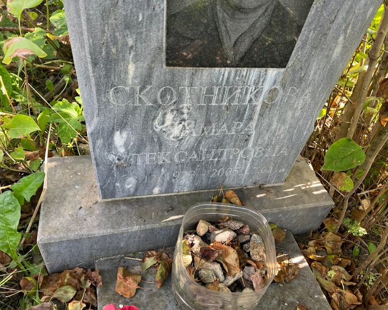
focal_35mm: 28
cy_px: 160
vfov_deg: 51.5
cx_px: 204
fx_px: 322
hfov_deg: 62.2
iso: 40
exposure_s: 1/121
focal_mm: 5.7
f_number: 1.5
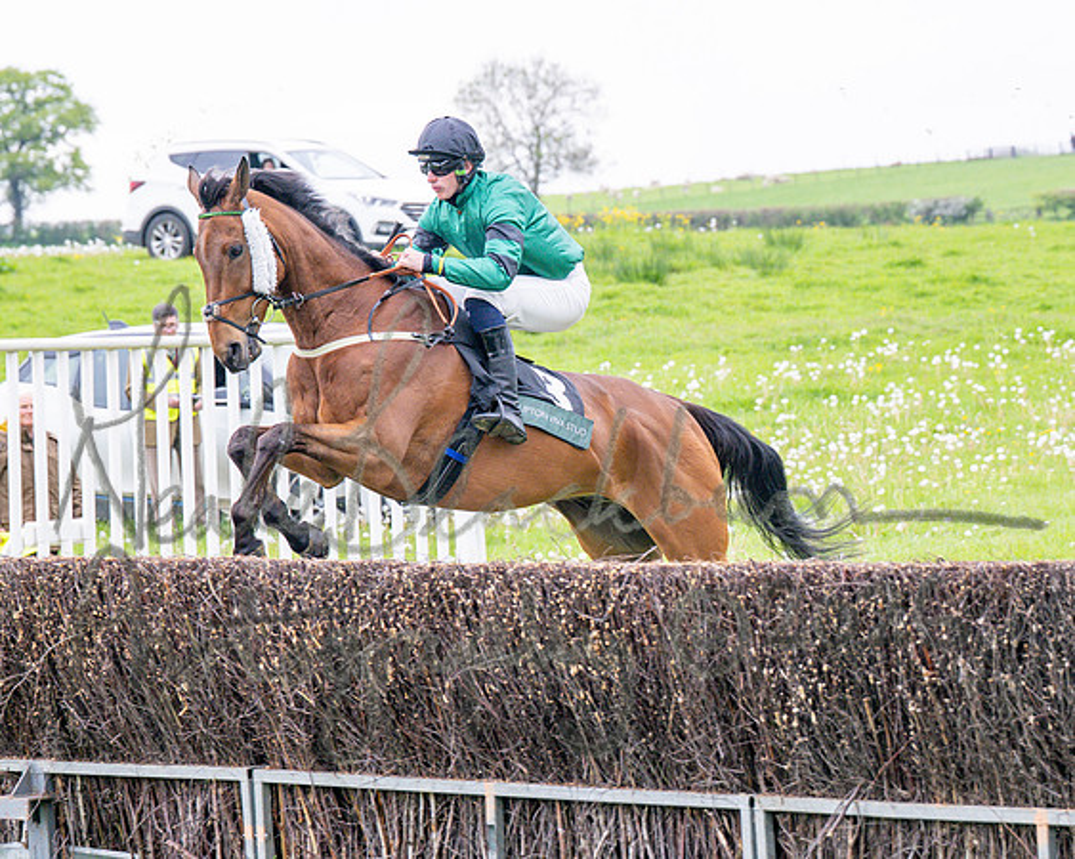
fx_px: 6021
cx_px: 470
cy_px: 476
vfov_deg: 8.2
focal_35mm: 189
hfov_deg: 10.2
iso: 400
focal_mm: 92
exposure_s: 1/1250
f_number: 4
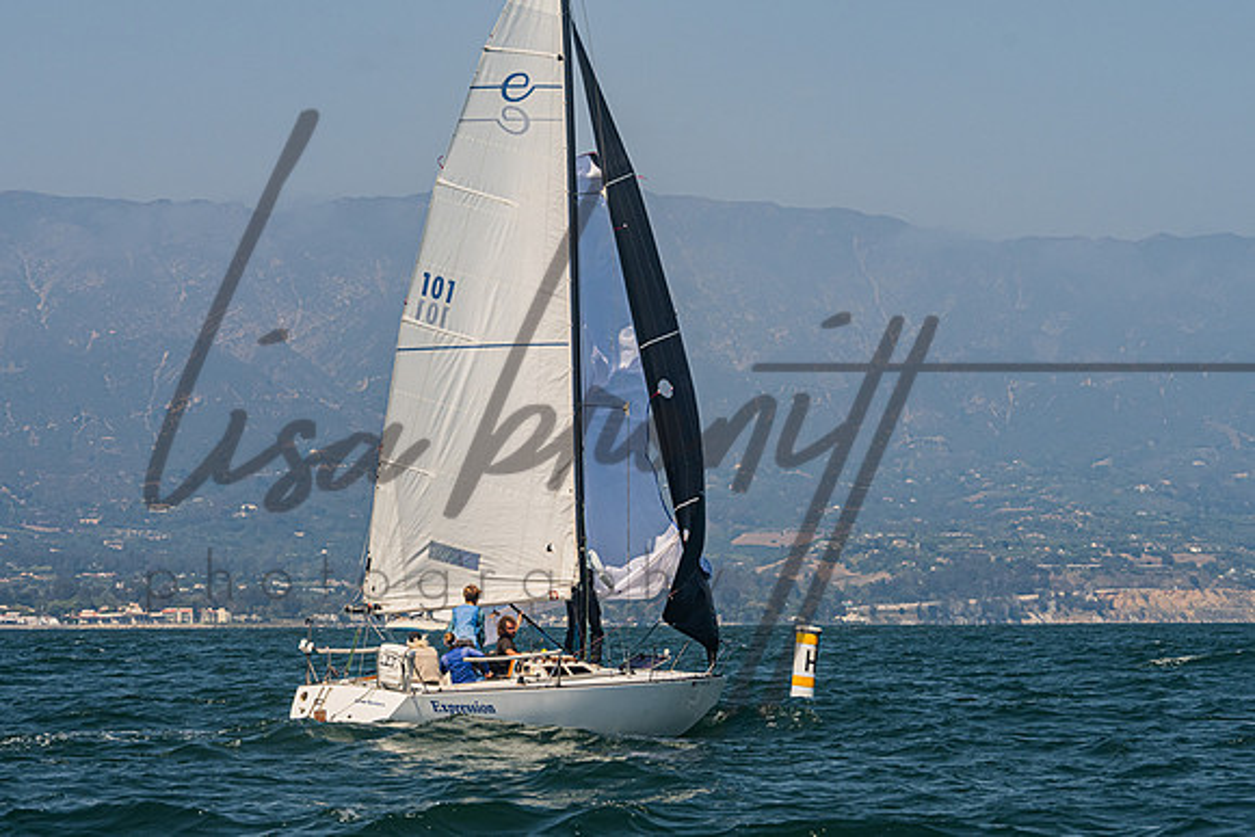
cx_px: 618
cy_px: 371
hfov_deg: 12.9
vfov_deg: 8.6
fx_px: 5567
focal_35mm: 160
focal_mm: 120
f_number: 8
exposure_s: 1/2000
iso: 400
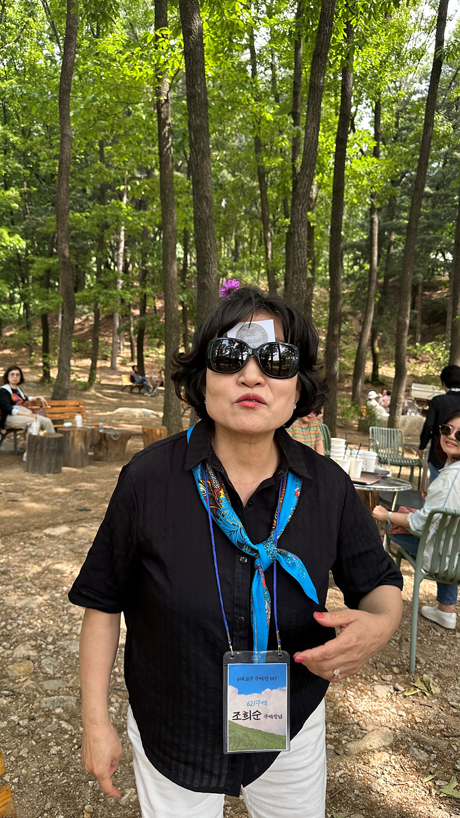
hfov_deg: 42.9
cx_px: 218
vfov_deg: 69.9
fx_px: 586
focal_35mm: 27
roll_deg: +2.6
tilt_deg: -1.3
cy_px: 421
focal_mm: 6.86
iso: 80
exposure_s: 1/278
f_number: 1.78
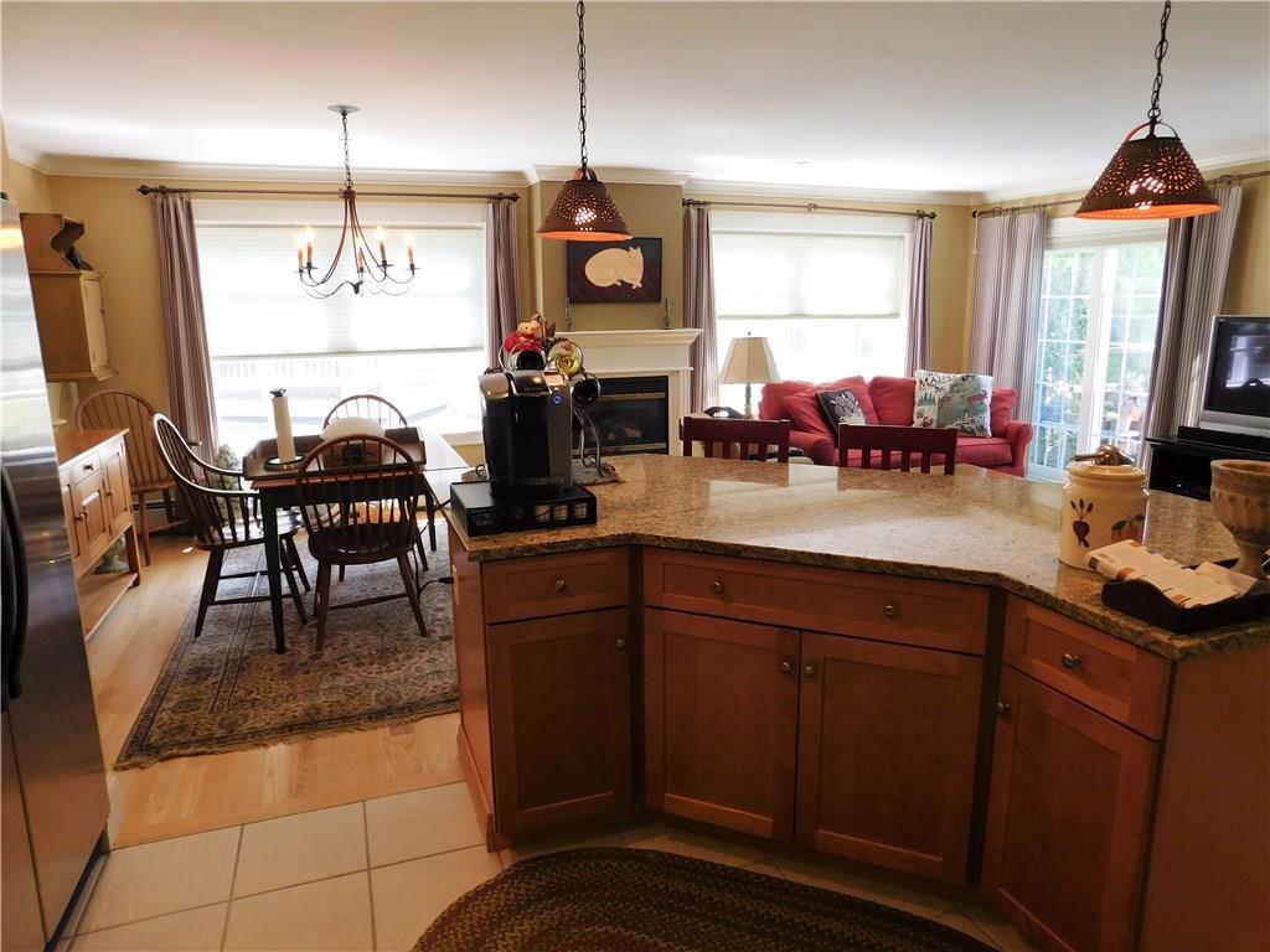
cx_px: 635
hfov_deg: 73.9
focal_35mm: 23
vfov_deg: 58.9
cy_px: 476
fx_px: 844
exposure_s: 1/40
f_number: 3
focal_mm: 4
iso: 125
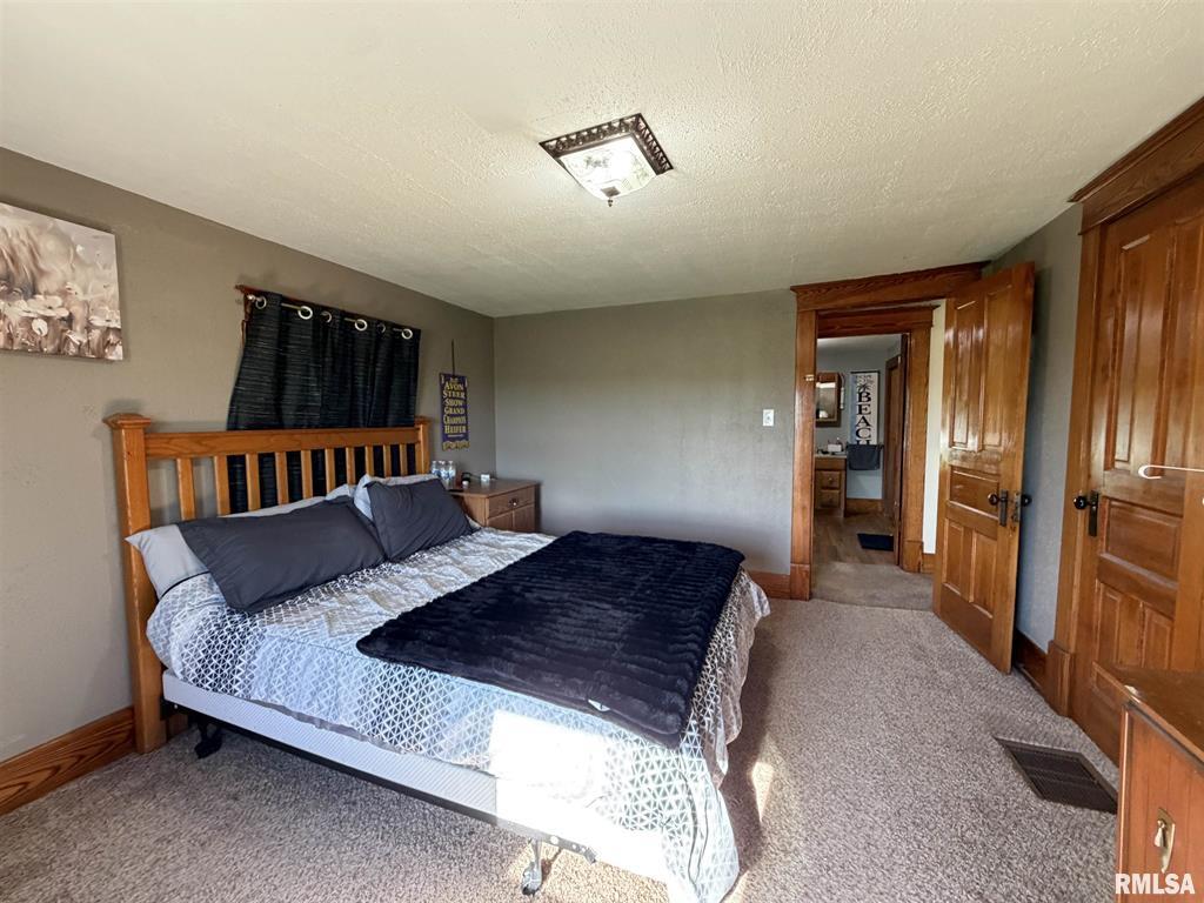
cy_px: 452
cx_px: 602
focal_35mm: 14
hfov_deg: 102.1
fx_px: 487
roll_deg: +0.3
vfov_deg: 85.7
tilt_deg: -3.9
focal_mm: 2.22
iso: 500
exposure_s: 1/60
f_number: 2.2
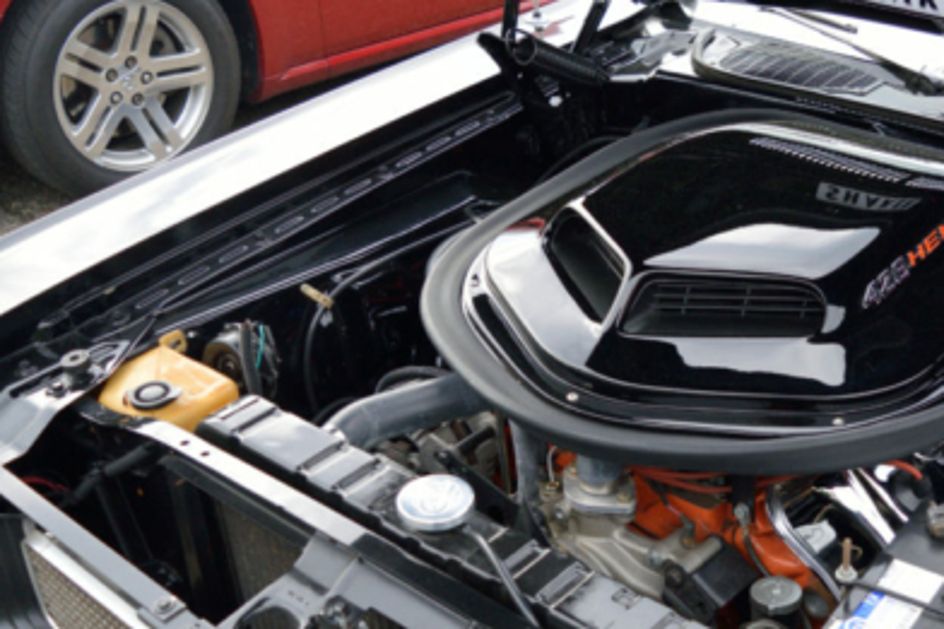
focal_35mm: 49
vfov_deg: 27.5
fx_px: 1284
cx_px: 682
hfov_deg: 39.5
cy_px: 355
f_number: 4
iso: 450
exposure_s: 1/1000
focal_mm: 20
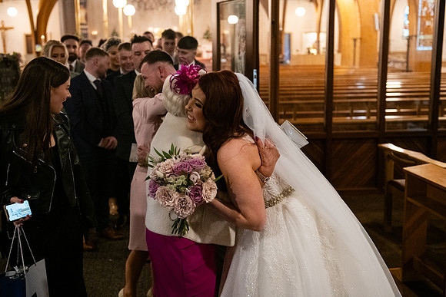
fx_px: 595
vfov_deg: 28.1
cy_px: 148
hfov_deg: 41.1
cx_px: 223
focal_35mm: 48
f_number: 3.5
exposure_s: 1/160
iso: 2500
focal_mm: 48
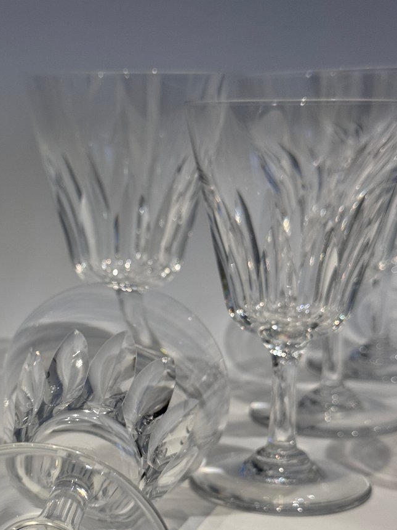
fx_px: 1025
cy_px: 366
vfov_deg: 28.7
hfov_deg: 21.8
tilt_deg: -14.1
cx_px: 125
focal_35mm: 67
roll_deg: +0.5
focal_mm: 6.76
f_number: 1.78
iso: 50
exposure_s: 1/50
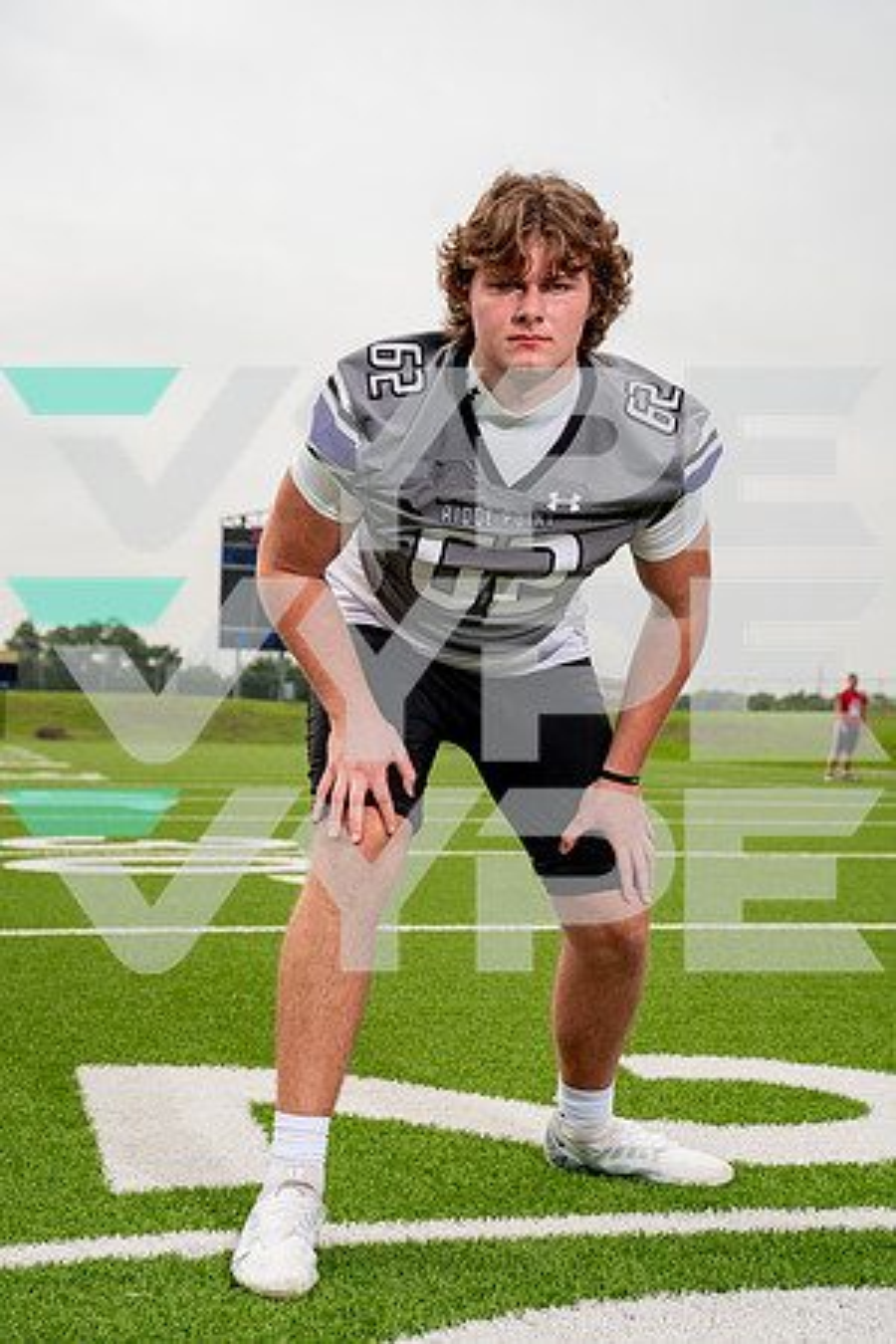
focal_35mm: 56
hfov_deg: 24.2
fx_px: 2091
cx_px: 448
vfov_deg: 35.6
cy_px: 672
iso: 125
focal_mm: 56
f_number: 5.6
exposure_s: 1/800
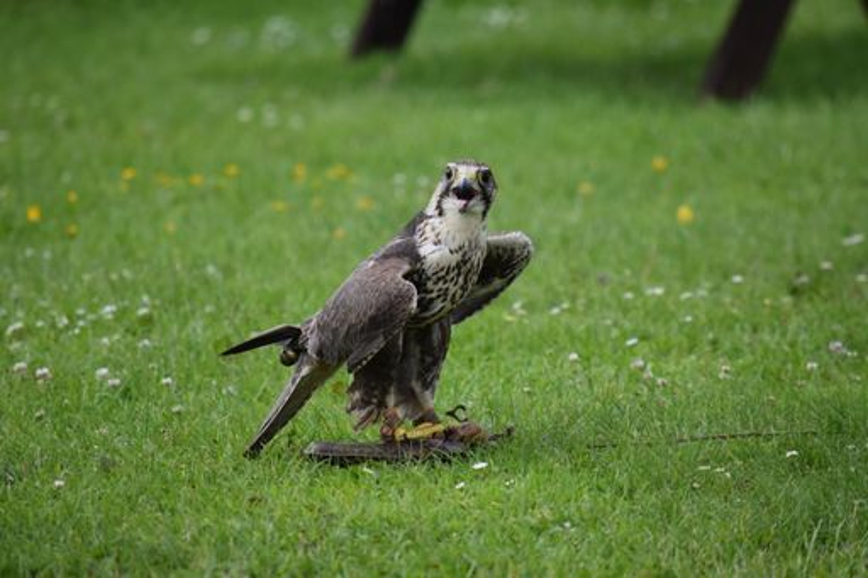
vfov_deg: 3.1
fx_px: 10846
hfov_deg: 4.6
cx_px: 434
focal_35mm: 450
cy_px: 289
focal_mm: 300
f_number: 5.6
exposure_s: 1/1000
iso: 720
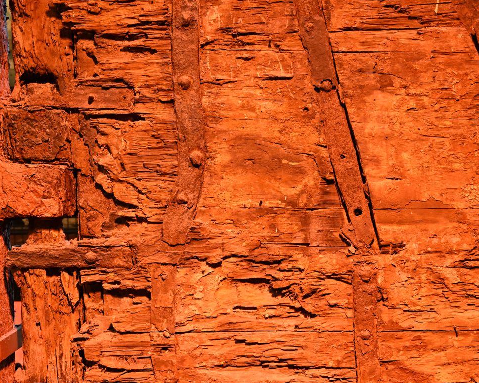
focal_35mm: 65
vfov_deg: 23.5
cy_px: 187
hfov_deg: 29.1
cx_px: 237
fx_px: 922
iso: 8000
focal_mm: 52
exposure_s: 1/60
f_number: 5.6
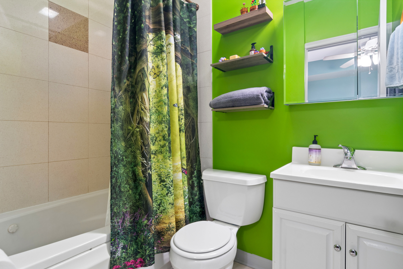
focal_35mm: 18
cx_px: 202
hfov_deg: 90.0
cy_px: 134
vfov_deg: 67.4
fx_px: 201
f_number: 8
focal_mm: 12
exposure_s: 1/3.33
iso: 200
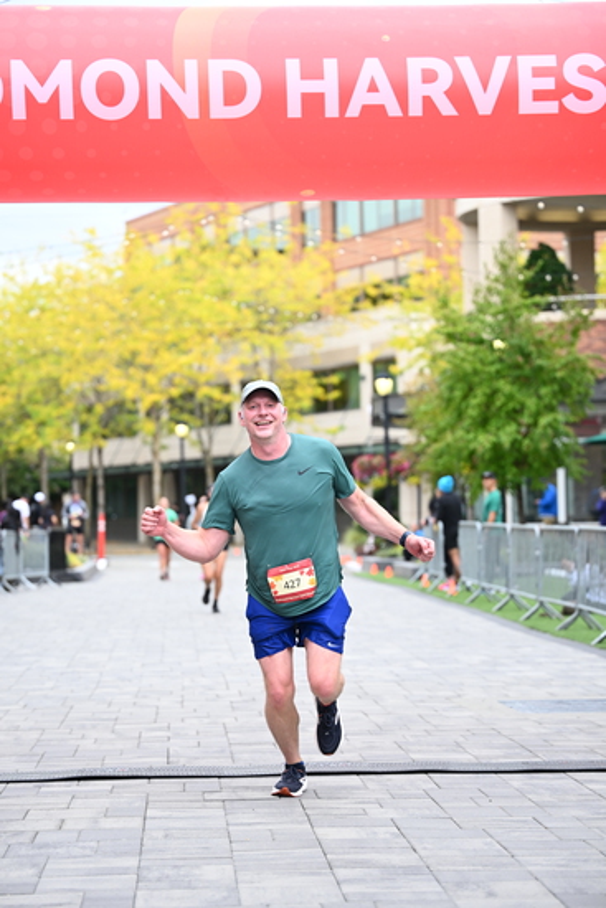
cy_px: 454
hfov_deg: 16.1
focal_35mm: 85
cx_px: 303
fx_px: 2145
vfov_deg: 23.9
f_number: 2.8
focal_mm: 85
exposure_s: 1/1600
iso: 640
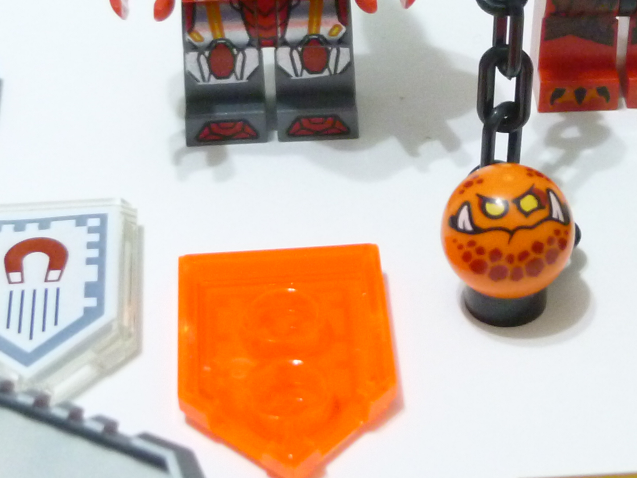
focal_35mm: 100
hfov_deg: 19.6
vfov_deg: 14.7
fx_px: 1840
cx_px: 417
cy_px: 133
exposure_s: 1/5
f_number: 3.4
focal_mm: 5.6
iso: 400
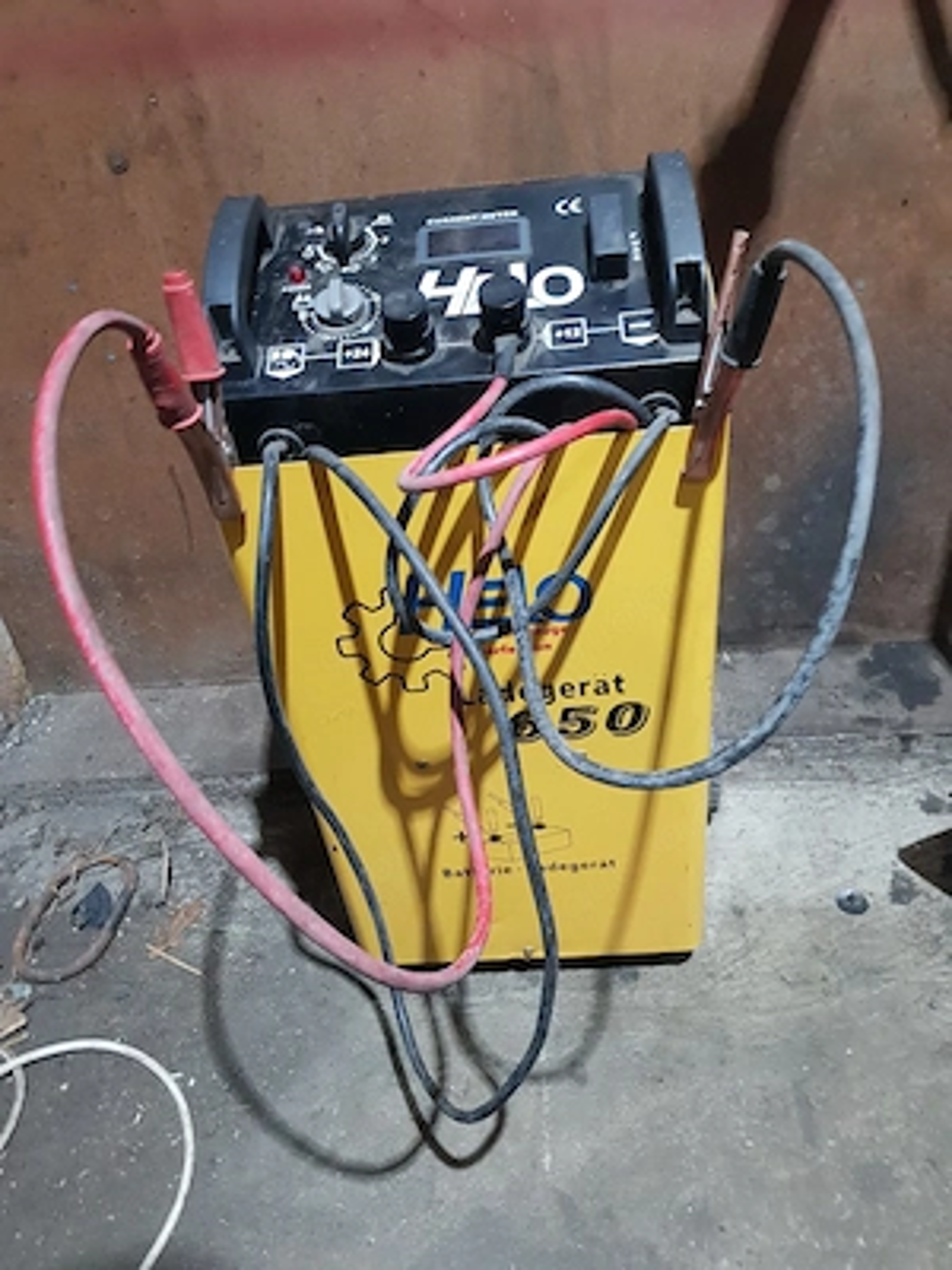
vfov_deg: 67.3
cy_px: 635
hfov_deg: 53.1
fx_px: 953
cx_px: 476
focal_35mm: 26
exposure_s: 1/11
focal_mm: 4.2
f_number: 1.7
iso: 200
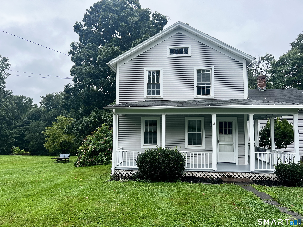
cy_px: 114
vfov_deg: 53.1
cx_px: 152
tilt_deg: +4.5
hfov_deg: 67.3
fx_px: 228
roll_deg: -0.1
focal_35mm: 26
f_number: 1.5
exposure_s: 1/1135
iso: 50
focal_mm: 5.7
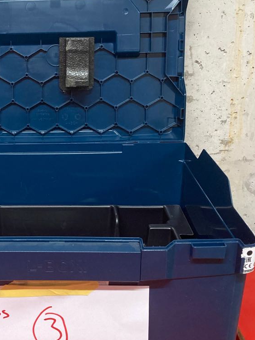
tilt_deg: -18.9
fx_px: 501
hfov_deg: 27.7
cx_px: 34
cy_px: 148
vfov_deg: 37.4
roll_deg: +2.1
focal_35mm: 51
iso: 160
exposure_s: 1/50
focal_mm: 3.99
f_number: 1.8
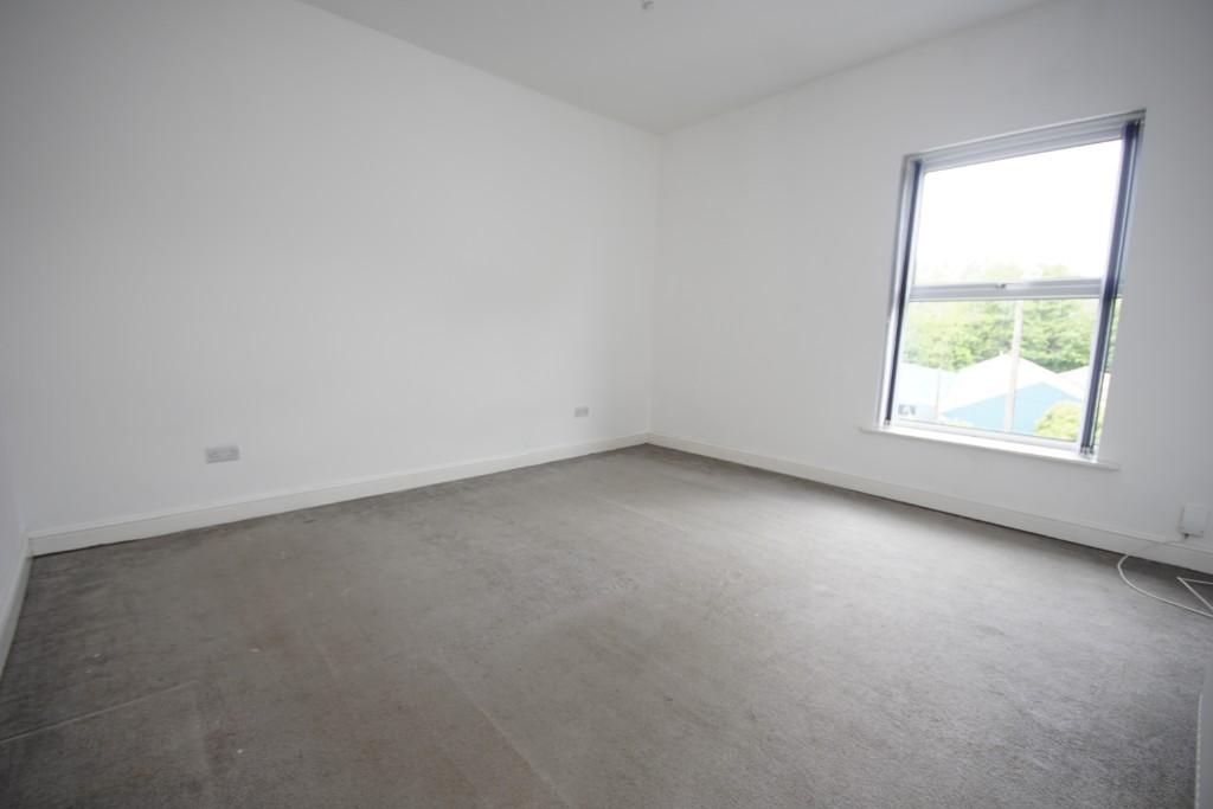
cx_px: 606
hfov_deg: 100.4
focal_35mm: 15
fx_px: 505
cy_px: 404
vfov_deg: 77.3
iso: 100
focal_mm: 10
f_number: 4.5
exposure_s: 1/15
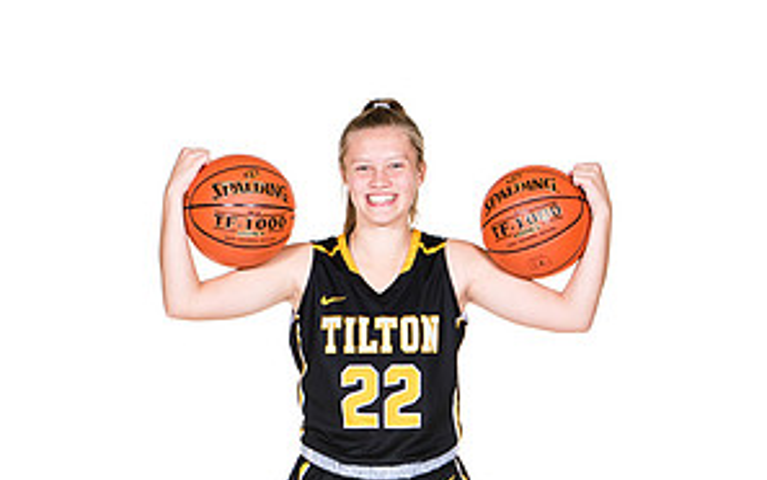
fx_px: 4162
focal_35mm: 199
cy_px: 493
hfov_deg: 10.5
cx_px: 385
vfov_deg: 6.6
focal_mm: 86
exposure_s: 1/160
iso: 200
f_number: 6.3
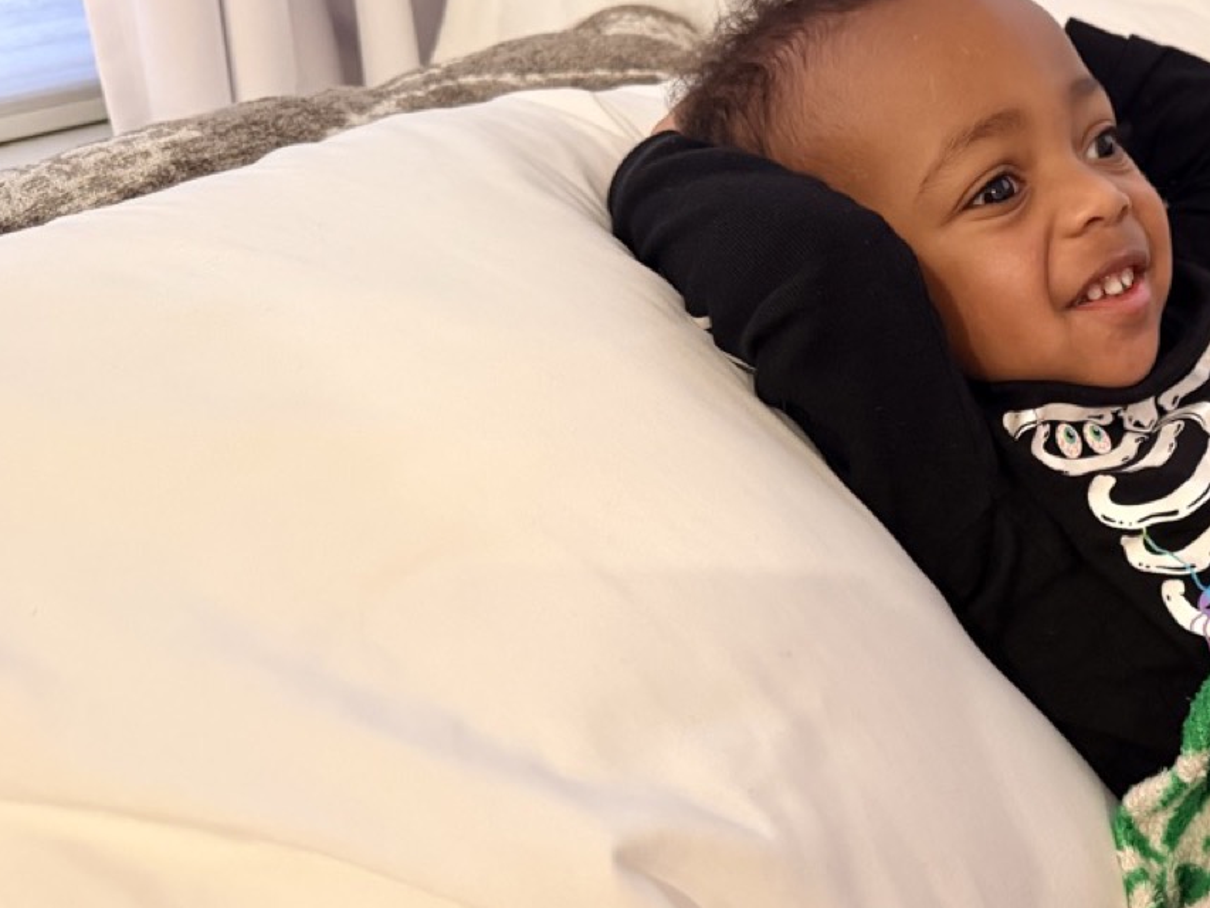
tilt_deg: -22.9
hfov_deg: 39.7
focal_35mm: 45
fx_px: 1573
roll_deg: +2.1
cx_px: 1031
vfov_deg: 32.2
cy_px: 454
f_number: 1.78
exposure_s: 1/60
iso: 800
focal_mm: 6.76
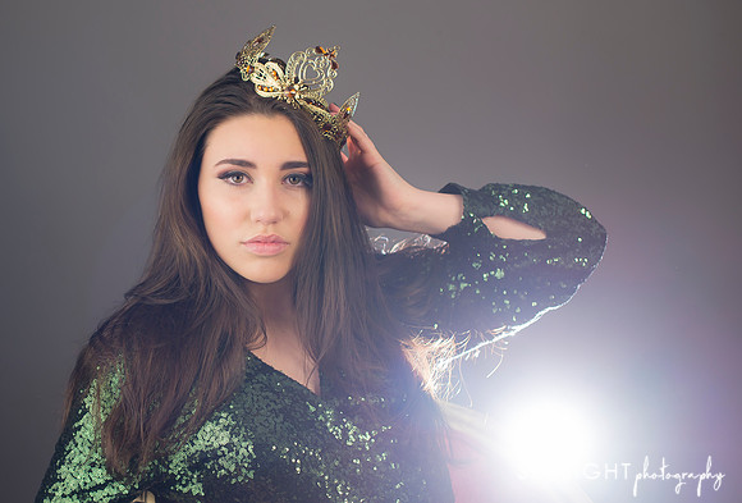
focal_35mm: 77
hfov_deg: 25.9
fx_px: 1590
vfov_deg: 18.0
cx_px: 172
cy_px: 277
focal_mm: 50
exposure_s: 1/160
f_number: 3.2
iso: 200
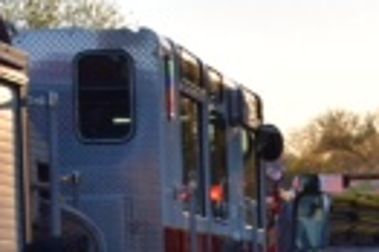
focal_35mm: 198
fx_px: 2087
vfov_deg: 6.9
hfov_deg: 10.2
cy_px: 304
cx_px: 474
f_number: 5
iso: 400
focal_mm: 27
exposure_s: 1/1250
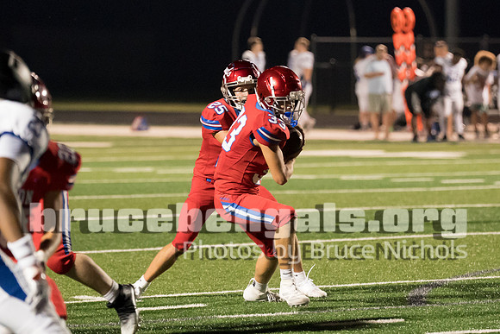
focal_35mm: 294
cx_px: 285
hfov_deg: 7.0
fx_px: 4078
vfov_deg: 4.7
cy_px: 144
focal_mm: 155
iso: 10000
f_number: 2.8
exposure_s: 1/1000
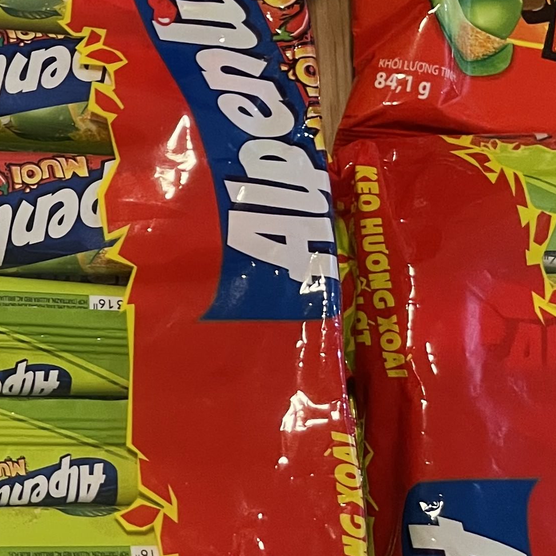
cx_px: -255
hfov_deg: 19.2
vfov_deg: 21.6
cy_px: 221
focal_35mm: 80
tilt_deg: -71.5
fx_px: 1454
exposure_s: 1/50
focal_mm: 5.1
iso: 500
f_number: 1.6
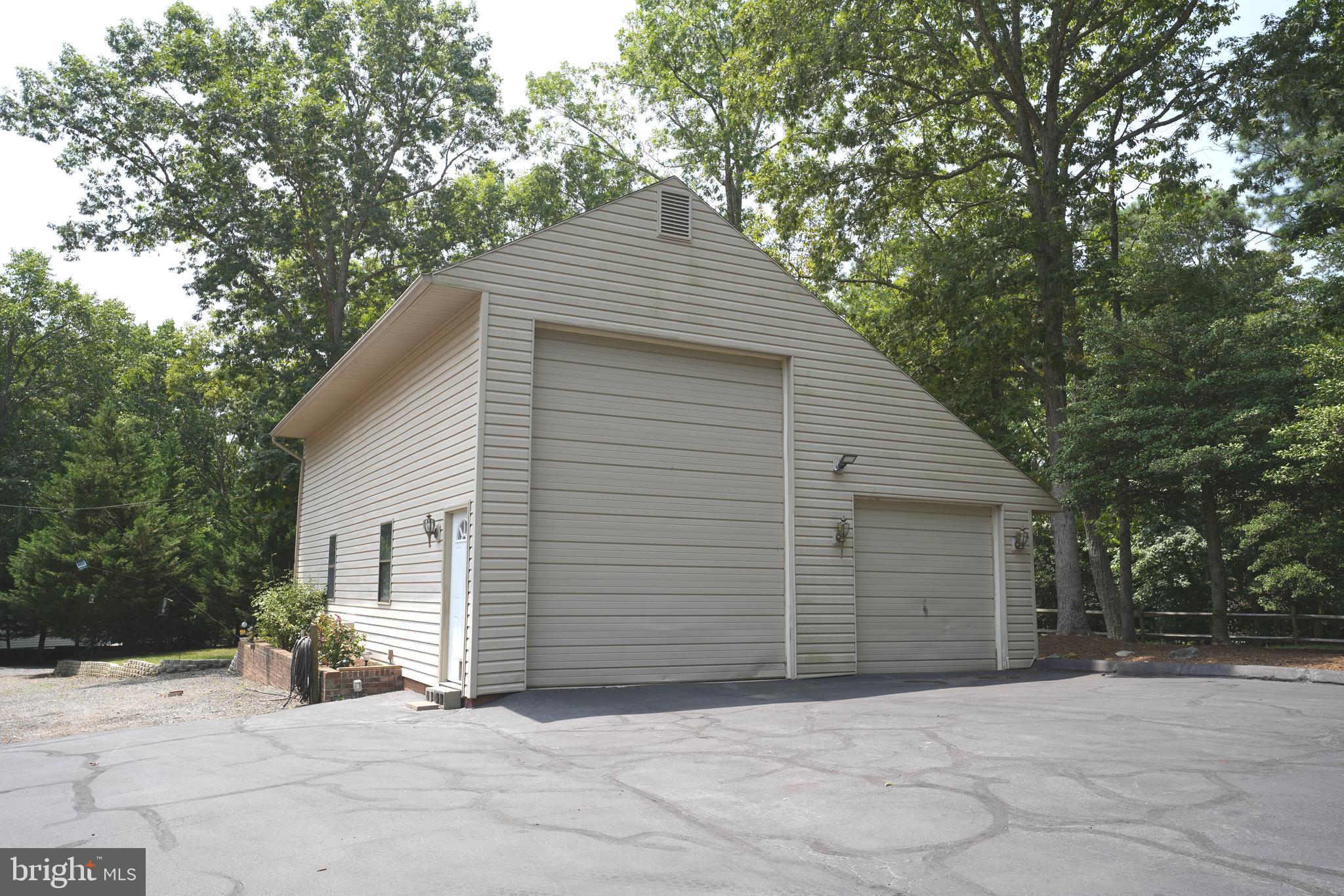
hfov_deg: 65.5
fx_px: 1045
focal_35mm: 28
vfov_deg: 46.4
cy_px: 448
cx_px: 672
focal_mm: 28
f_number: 6.3
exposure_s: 1/160
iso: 100
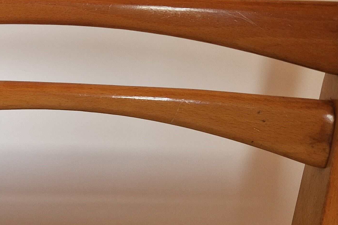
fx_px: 638
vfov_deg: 19.6
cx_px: 6
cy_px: 21
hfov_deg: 28.0
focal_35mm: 68
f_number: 1.8
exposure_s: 1/100
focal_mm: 5.4
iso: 160
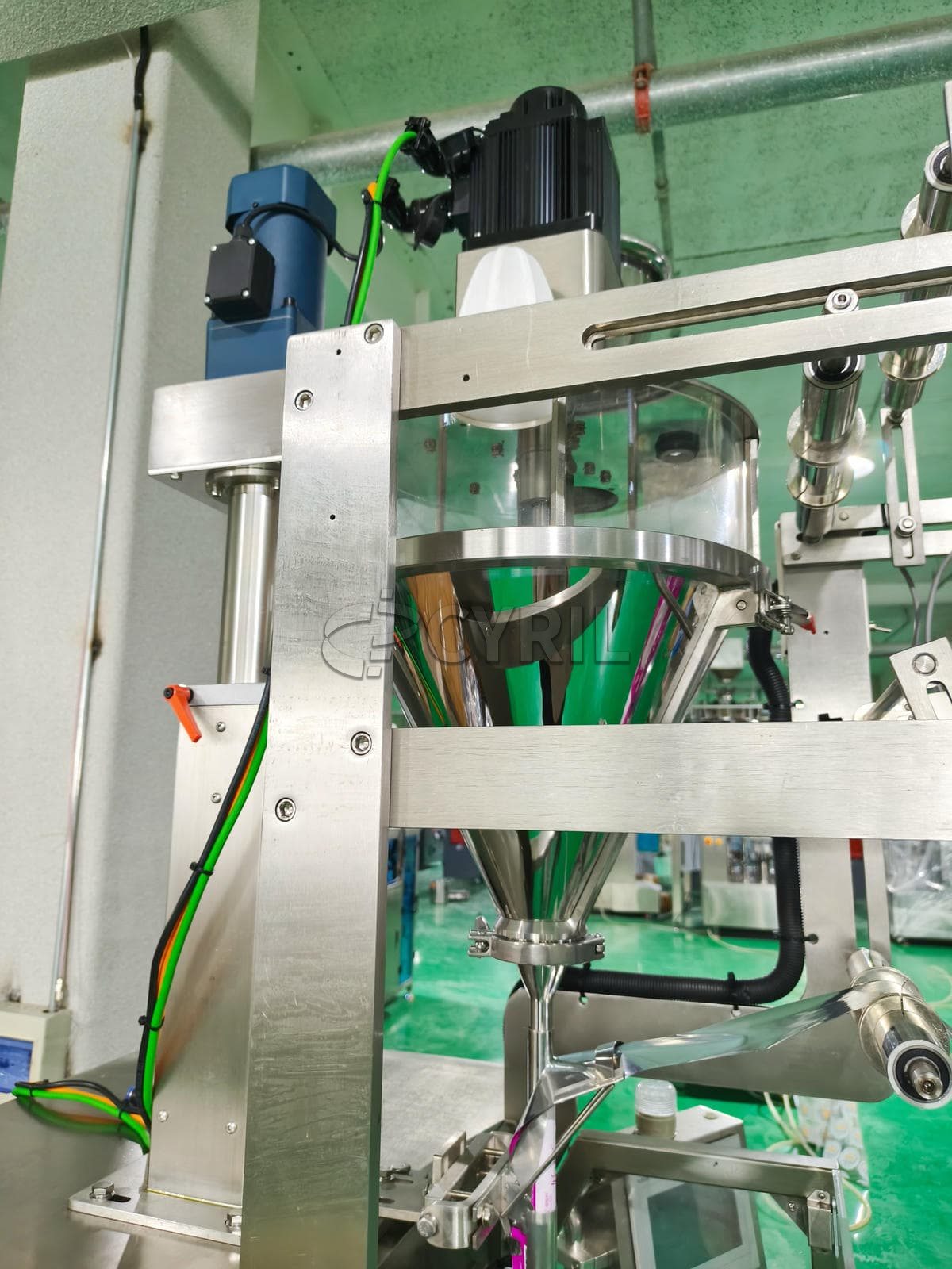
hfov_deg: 58.9
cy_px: 634
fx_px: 843
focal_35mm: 23
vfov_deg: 73.9
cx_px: 476
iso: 800
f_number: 1.88
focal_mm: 5.56
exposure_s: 1/33.3
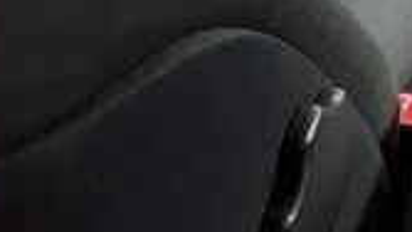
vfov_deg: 9.2
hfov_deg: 16.4
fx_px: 1267
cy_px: -362
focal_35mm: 116
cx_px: 661
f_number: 1.9
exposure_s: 1/33
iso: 50
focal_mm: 3.6
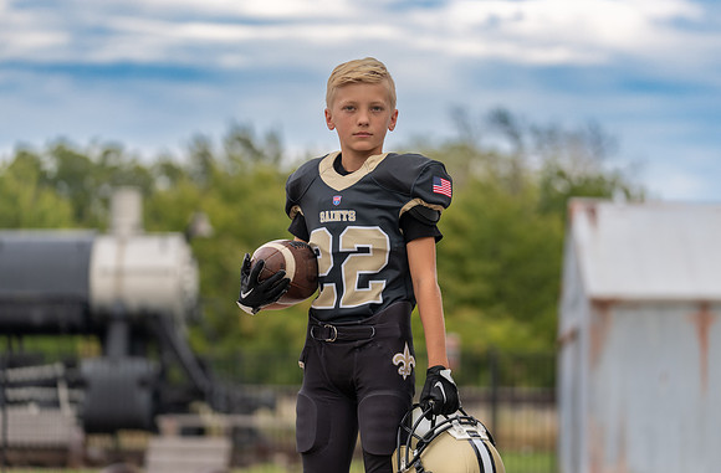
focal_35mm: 124
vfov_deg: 11.0
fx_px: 2467
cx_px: 385
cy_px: 228
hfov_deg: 16.6
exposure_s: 1/500
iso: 100
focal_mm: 109
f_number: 2.8
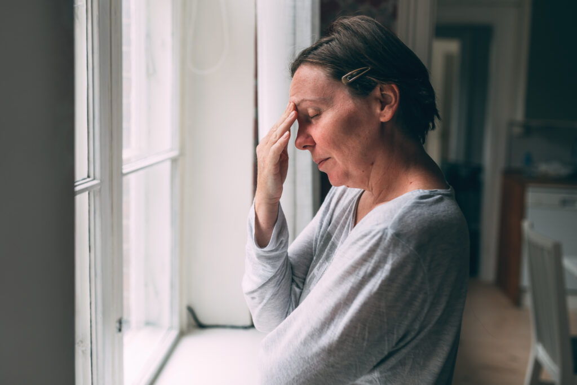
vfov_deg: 37.9
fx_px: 561
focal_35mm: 35
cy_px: 192
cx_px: 288
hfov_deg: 54.4
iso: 125
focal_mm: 35
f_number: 2.5
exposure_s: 1/125
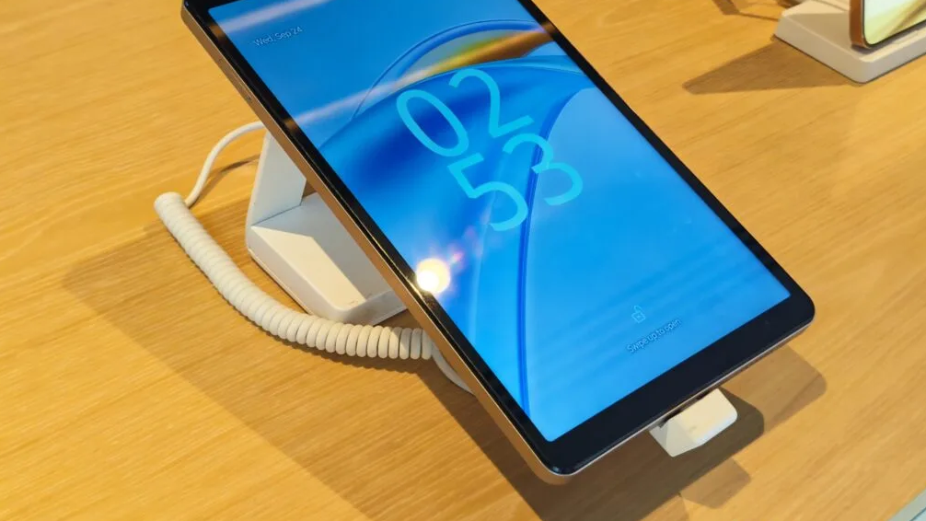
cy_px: 210
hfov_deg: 40.6
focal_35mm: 51
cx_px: 469
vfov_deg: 23.5
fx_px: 1252
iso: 400
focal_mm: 5.4
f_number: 1.6
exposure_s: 1/50
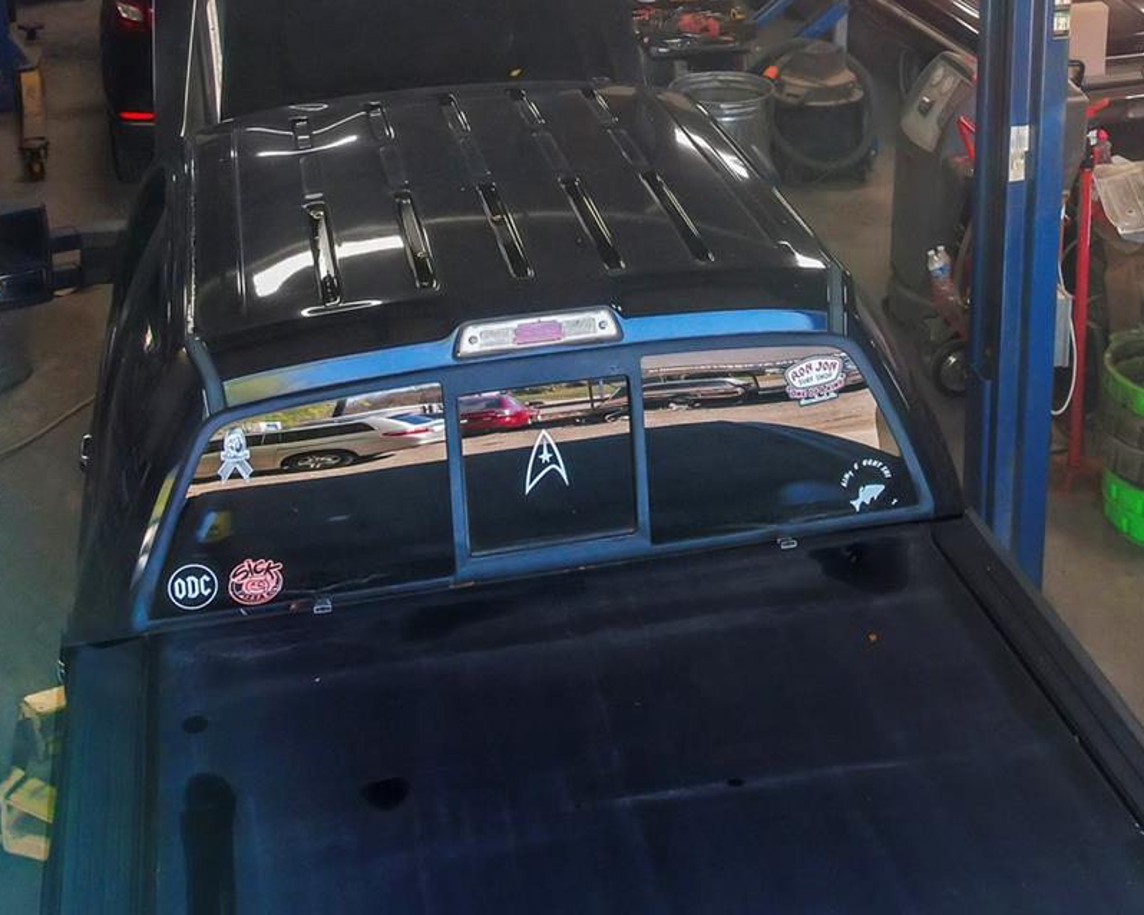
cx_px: 781
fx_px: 1794
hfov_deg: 35.0
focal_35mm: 53
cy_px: 58
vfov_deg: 27.4
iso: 390
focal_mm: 8.38
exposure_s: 1/13
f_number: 2.8
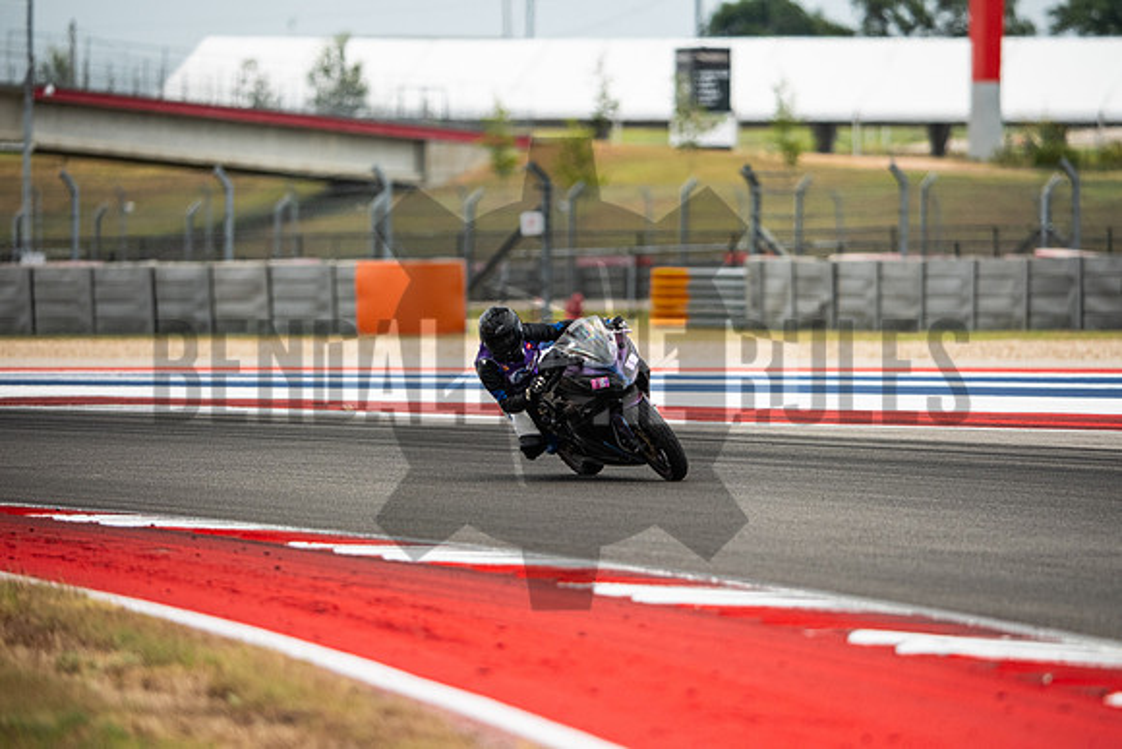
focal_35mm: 300
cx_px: 561
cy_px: 374
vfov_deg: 4.6
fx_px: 9352
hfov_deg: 6.9
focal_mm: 200
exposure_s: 1/5000
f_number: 2
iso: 500
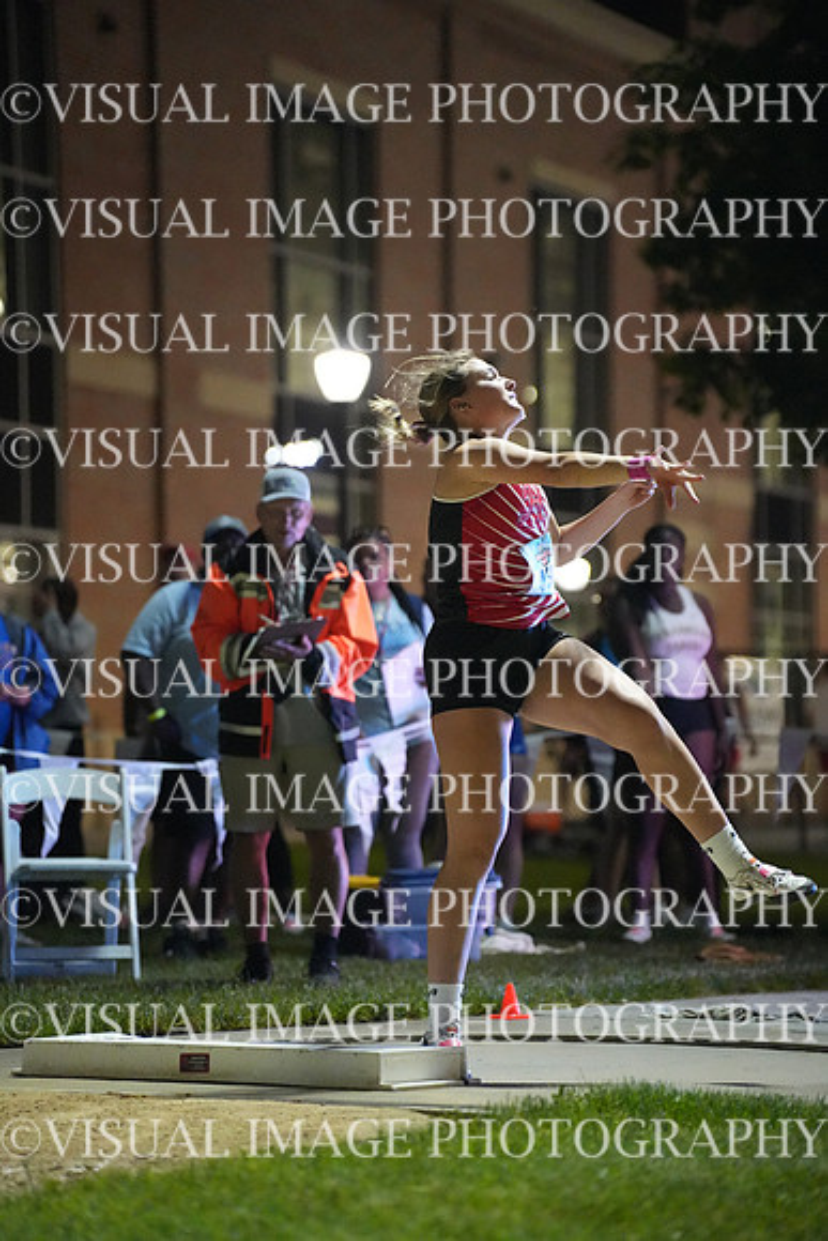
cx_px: 414
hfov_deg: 10.4
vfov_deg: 15.5
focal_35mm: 132
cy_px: 620
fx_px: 4551
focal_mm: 132
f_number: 2.8
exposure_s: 1/1250
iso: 16000
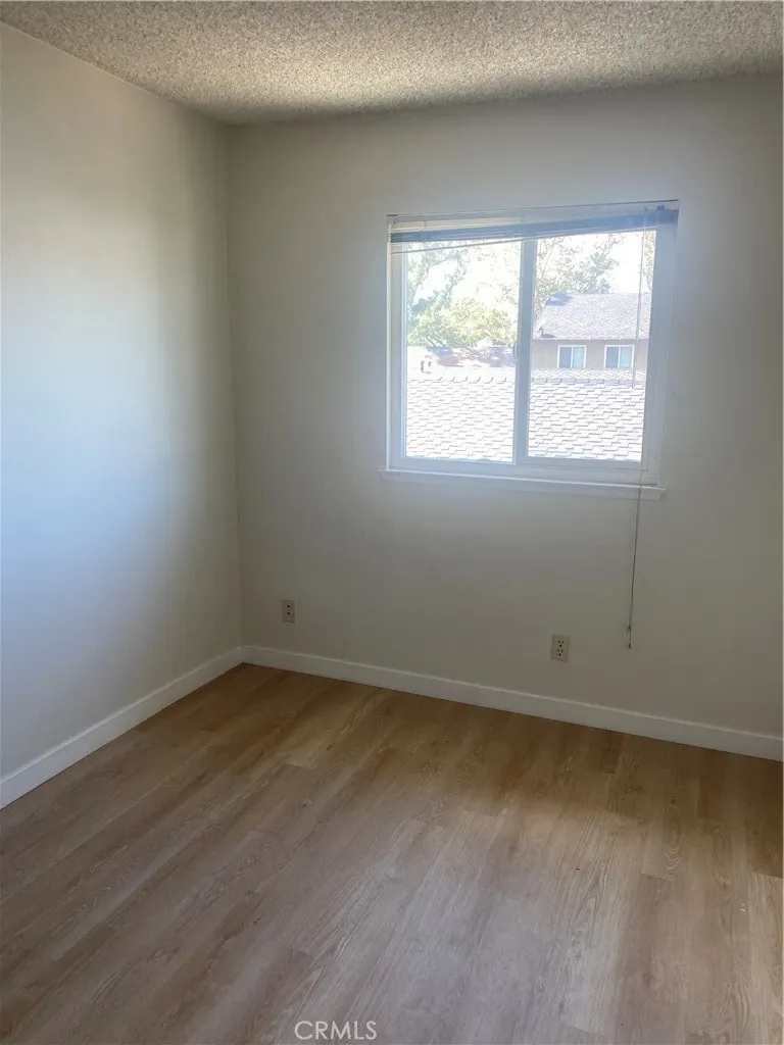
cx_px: 392
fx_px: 785
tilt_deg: -11.3
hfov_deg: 53.1
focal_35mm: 26
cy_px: 522
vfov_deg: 67.3
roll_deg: -0.7
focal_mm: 4.25
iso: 100
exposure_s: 1/120
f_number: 1.8
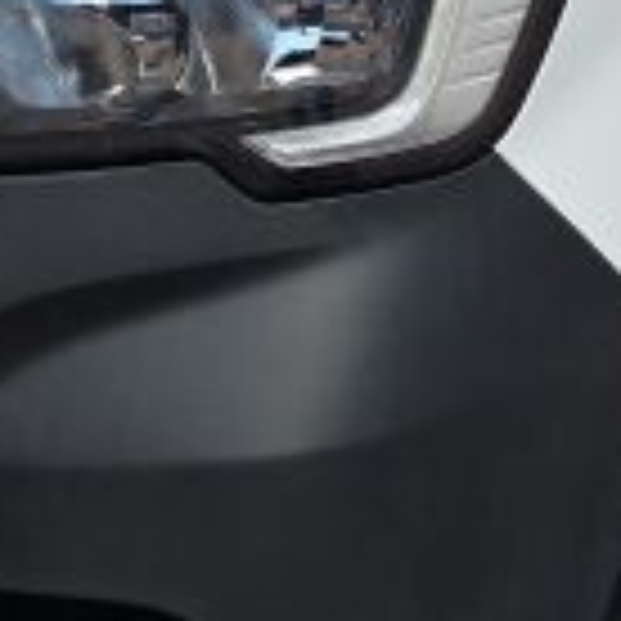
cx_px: 616
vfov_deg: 14.4
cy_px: -104
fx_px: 2395
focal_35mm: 118
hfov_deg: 14.5
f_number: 1.7
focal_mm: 6.3
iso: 12
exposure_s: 1/1387
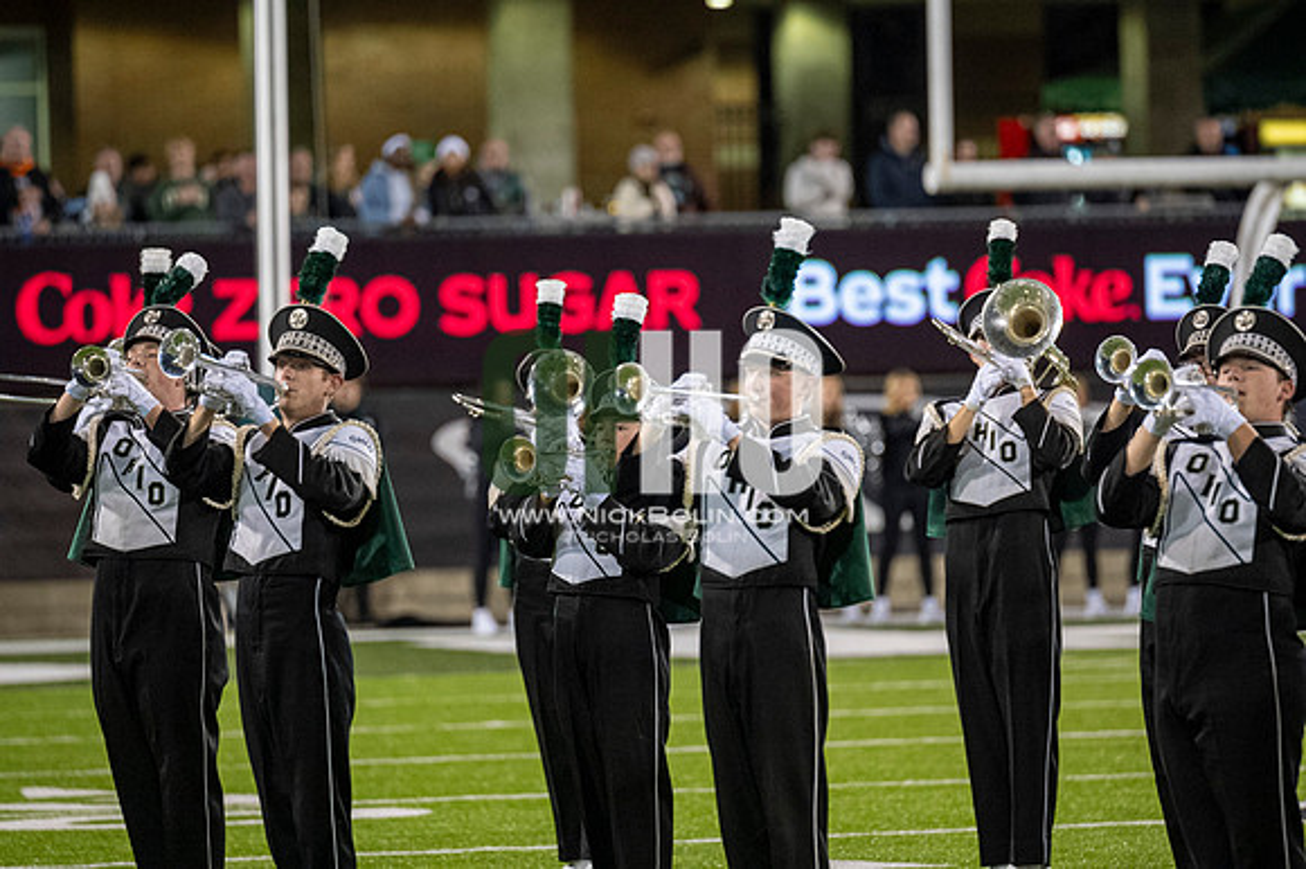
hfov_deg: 6.9
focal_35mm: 300
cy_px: 434
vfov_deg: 4.6
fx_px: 10877
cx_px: 653
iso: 1000
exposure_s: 1/500
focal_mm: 200
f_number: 2.8
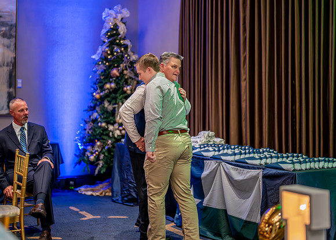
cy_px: 106
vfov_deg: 22.8
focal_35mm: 62
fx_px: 593
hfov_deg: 31.6
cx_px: 166
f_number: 1.2
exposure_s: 1/400
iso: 1600
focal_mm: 50
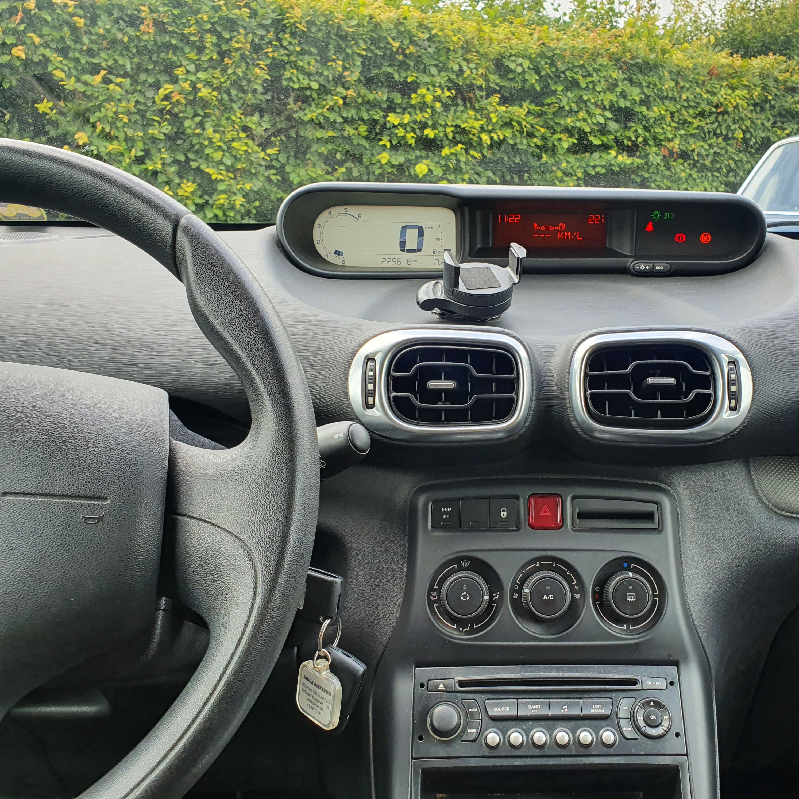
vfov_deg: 52.5
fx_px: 810
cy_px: 399
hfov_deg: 51.7
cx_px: 524
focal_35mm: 31
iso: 50
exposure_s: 1/160
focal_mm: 4.32
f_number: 2.4
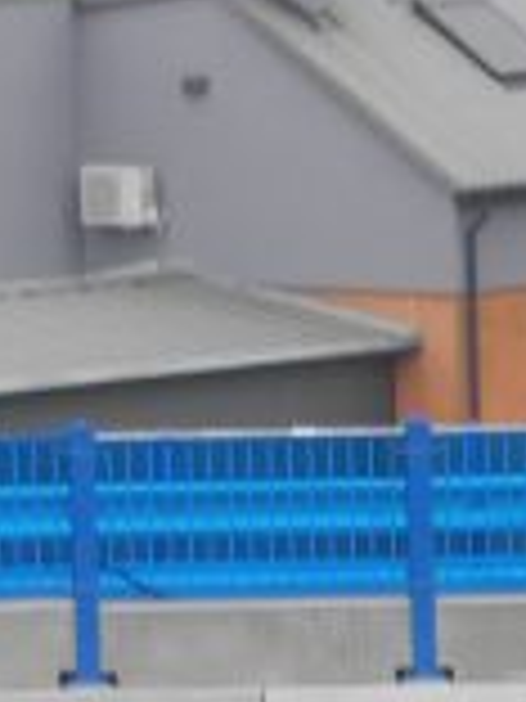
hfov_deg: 1.4
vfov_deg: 1.8
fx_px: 22165
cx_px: -850
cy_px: 70
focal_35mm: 1094
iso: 100
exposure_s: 1/40.5
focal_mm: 42.6
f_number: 5.6
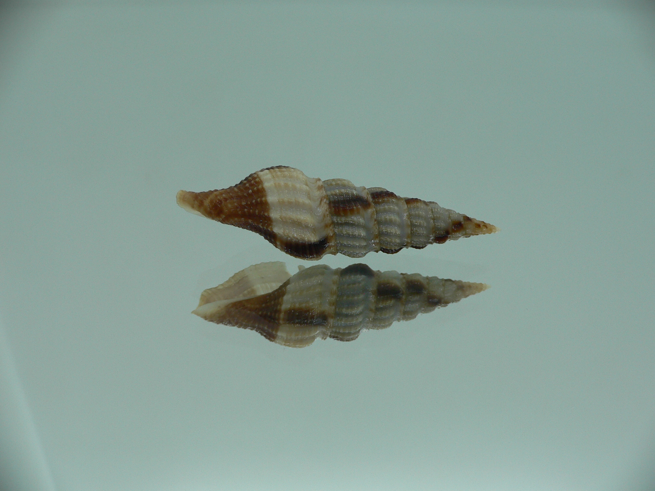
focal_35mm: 35
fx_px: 662
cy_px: 246
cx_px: 328
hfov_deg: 52.6
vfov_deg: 40.7
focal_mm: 4.6
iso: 80
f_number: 2.8
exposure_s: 1/60
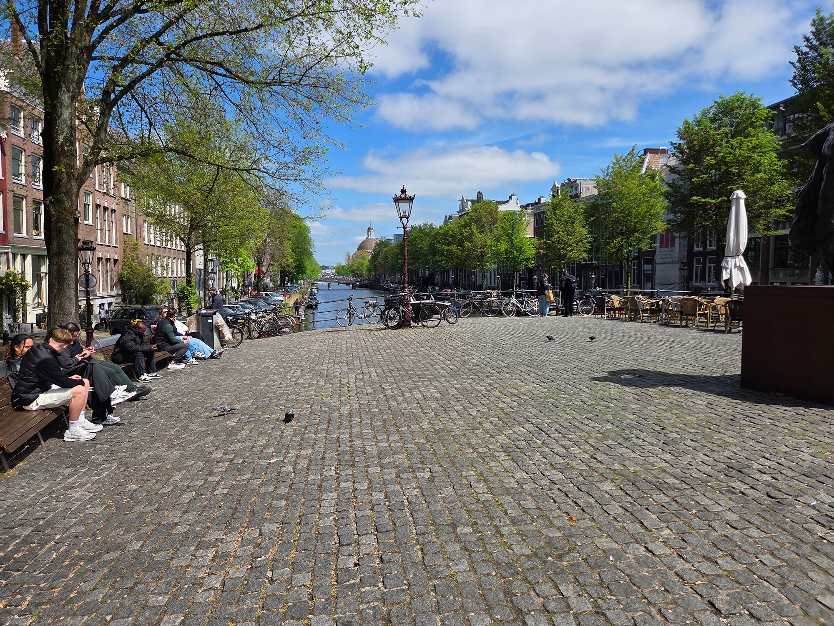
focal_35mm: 23
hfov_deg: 73.9
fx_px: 554
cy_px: 313
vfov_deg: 58.9
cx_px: 417
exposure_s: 1/5699
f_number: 1.8
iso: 80
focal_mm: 5.4
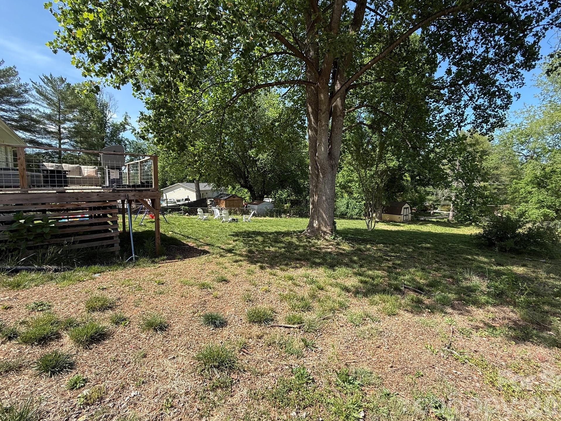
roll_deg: -0.6
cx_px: 291
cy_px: 202
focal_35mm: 15
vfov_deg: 81.7
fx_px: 243
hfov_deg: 98.1
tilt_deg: -4.0
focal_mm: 2.22
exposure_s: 1/522
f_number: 2.2
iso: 50
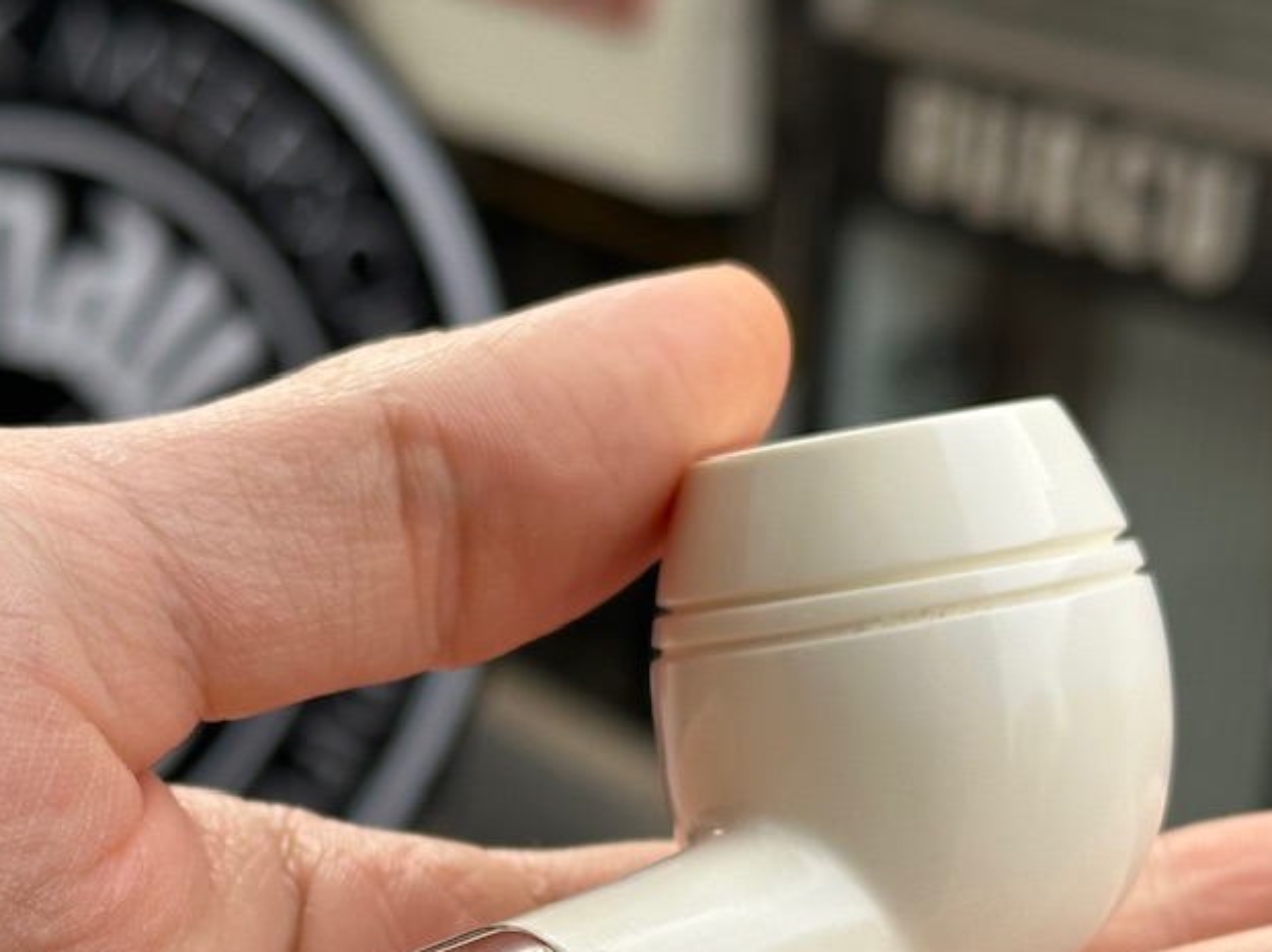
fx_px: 3636
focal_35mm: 99
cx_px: 504
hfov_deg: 19.8
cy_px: 868
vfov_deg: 14.8
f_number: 1.78
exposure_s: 1/880
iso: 64
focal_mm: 6.86
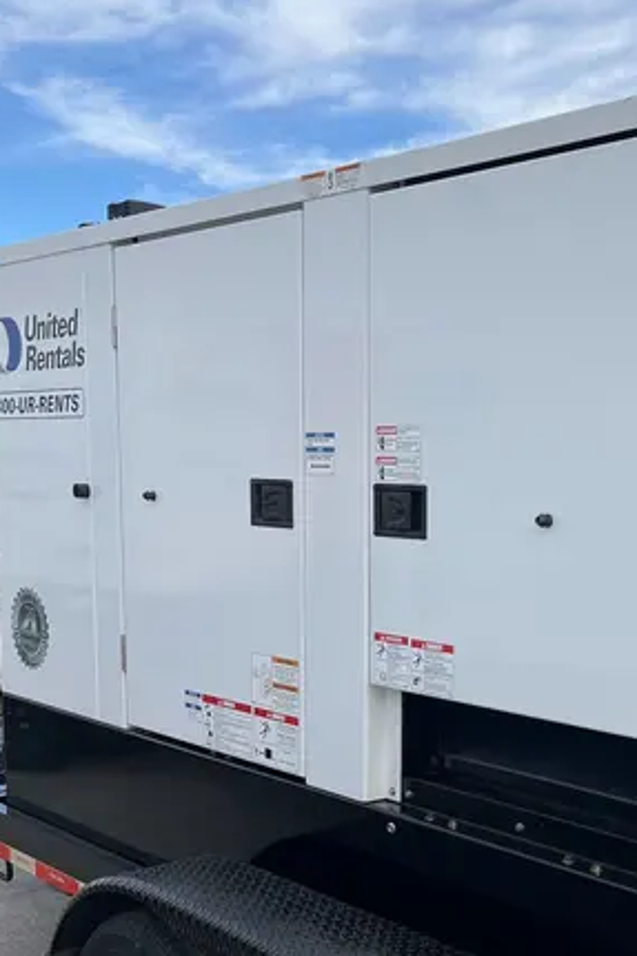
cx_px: 577
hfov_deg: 28.1
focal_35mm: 46
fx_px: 1222
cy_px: 669
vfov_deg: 41.9
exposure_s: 1/2309
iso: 50
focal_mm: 5.1
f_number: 1.6
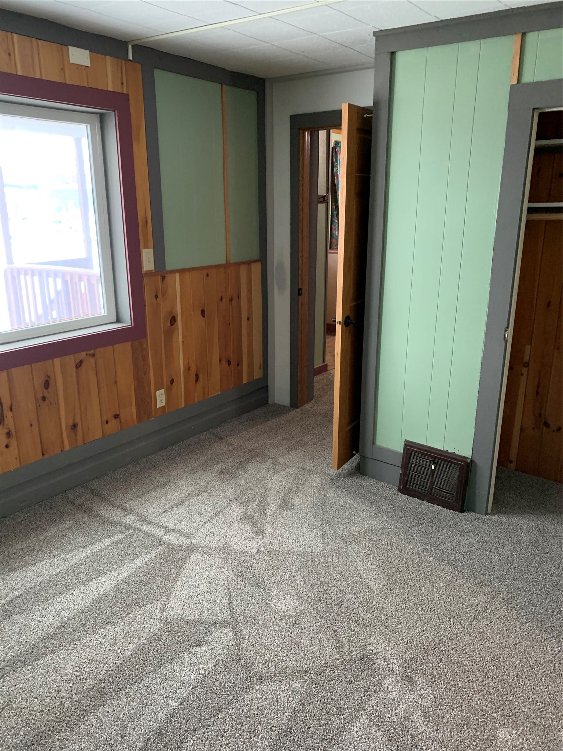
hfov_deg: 53.1
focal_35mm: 26
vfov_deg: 67.3
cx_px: 282
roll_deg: +0.5
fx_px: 564
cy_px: 376
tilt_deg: -17.7
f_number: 1.8
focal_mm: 4.25
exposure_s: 1/40
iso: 400
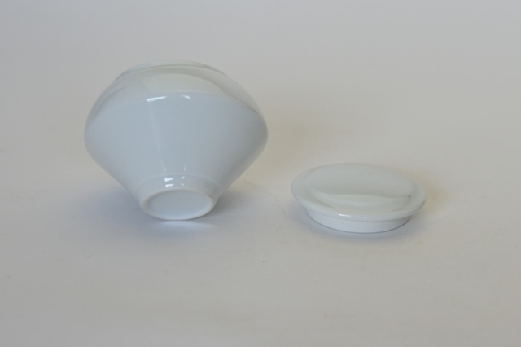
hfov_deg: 28.9
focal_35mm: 70
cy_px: 174
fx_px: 1012
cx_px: 260
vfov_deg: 19.4
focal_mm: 70
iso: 1000
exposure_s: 1/400
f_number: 5
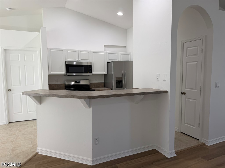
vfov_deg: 56.8
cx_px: 112
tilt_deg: -4.8
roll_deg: +0.5
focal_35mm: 24
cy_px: 84
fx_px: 156
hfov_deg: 71.6
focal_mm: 6.76
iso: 64
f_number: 1.78
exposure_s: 1/120
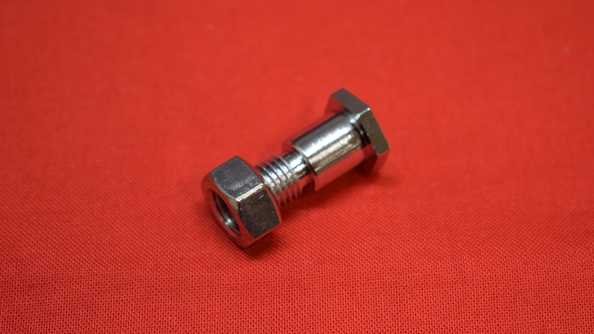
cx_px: 297
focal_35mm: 87
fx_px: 1363
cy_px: 177
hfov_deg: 24.6
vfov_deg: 14.0
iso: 800
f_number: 5.6
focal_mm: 55
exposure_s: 1/60
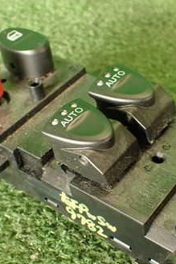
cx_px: 129
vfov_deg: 34.9
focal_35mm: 57
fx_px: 418
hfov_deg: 23.6
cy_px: 157
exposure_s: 1/40
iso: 200
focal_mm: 5.4
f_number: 2.3
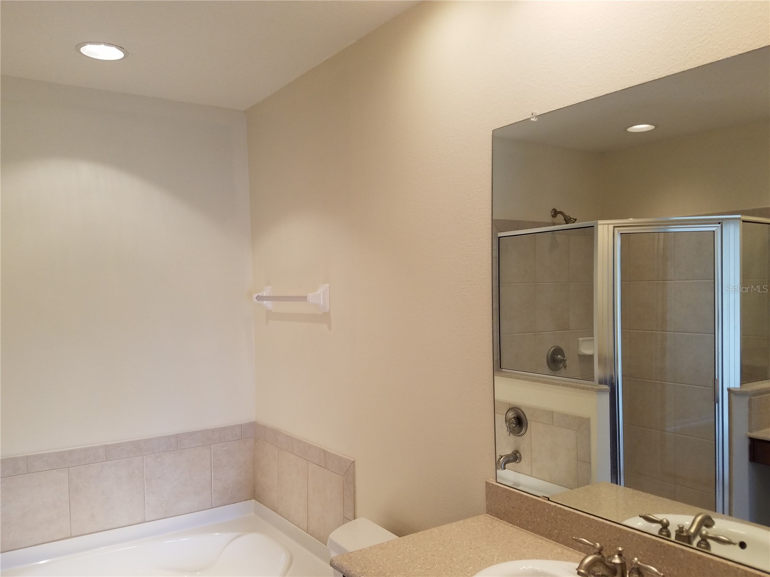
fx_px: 578
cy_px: 288
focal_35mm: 26
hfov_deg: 67.3
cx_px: 385
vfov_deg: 53.1
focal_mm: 4.2
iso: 80
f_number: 1.7
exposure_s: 1/60
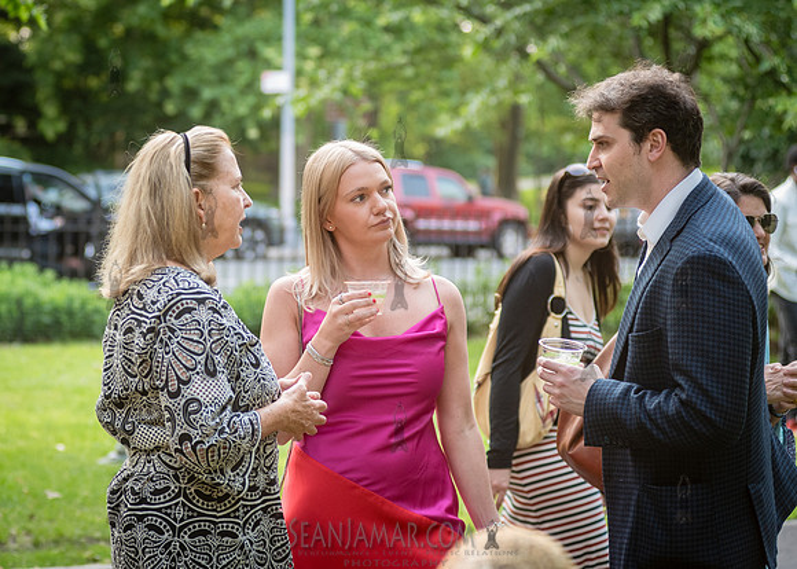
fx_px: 2607
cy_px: 272
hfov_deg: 17.3
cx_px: 251
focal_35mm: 115
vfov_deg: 12.5
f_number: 3.5
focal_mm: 86
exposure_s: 1/320
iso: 1000
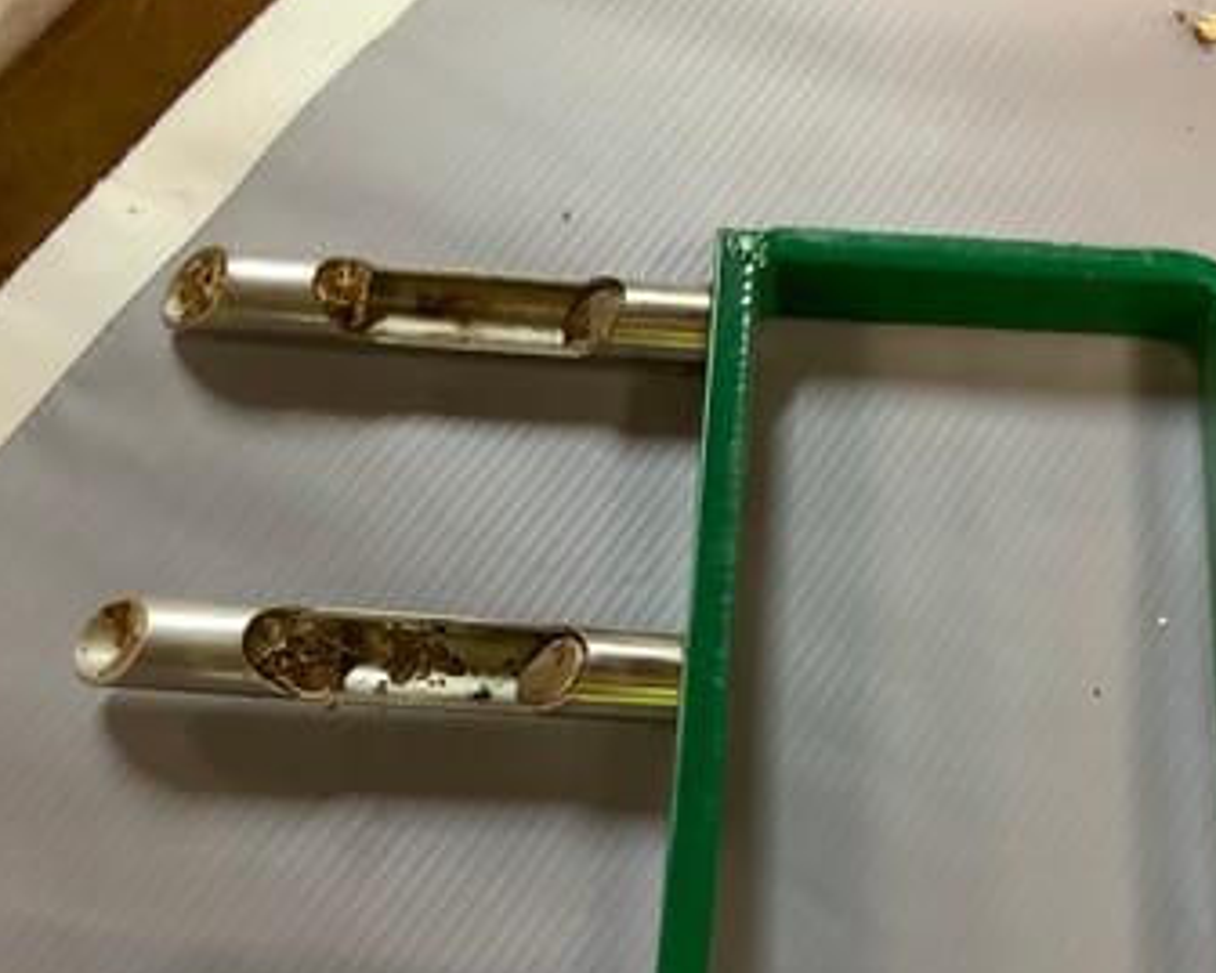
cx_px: 829
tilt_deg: -68.3
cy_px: 631
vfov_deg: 33.2
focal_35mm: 45
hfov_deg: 40.5
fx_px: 1620
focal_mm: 3.3
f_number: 2.4
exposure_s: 1/33
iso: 400
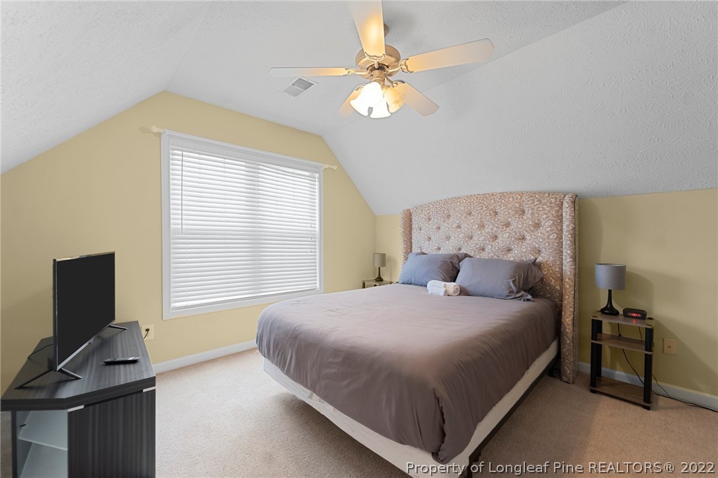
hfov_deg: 104.3
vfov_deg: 81.2
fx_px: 279
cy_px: 239
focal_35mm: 14
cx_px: 359
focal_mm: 14
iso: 160
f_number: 5
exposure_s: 1/5
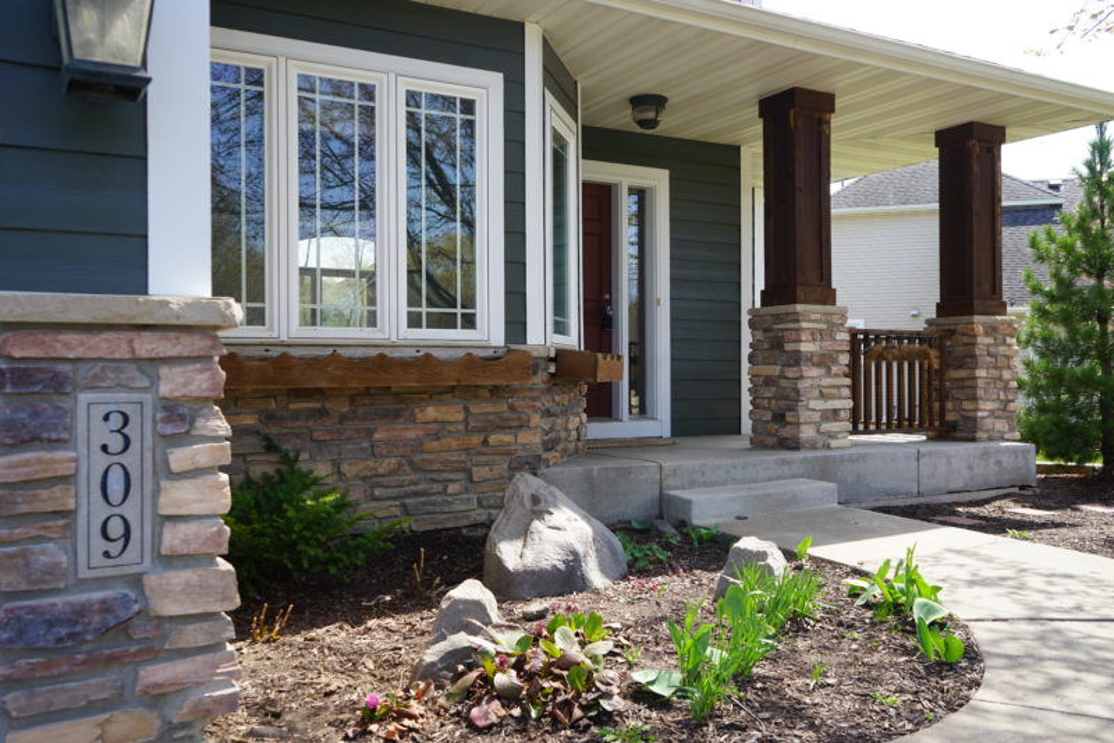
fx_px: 959
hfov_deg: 60.3
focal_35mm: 31
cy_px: 372
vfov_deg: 42.3
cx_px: 557
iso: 100
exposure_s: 1/80
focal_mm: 31
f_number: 7.1
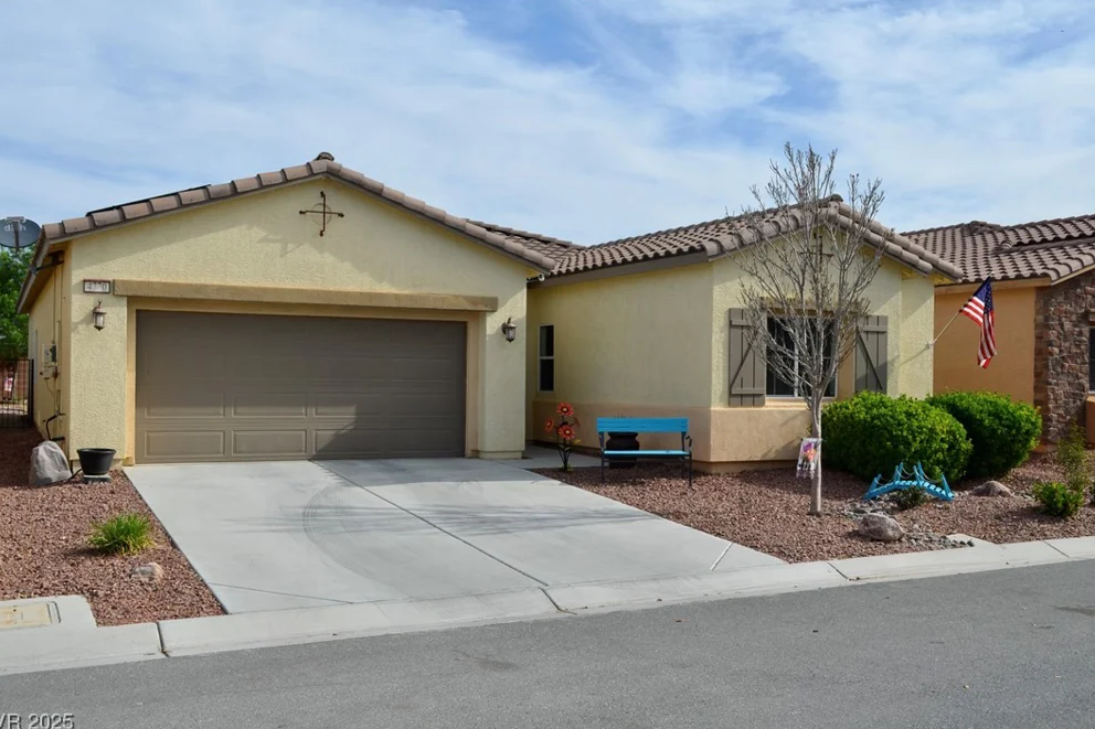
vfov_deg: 38.9
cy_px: 369
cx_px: 540
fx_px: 1034
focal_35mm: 34
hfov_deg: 55.8
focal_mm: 22
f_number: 8
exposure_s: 1/250
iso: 100
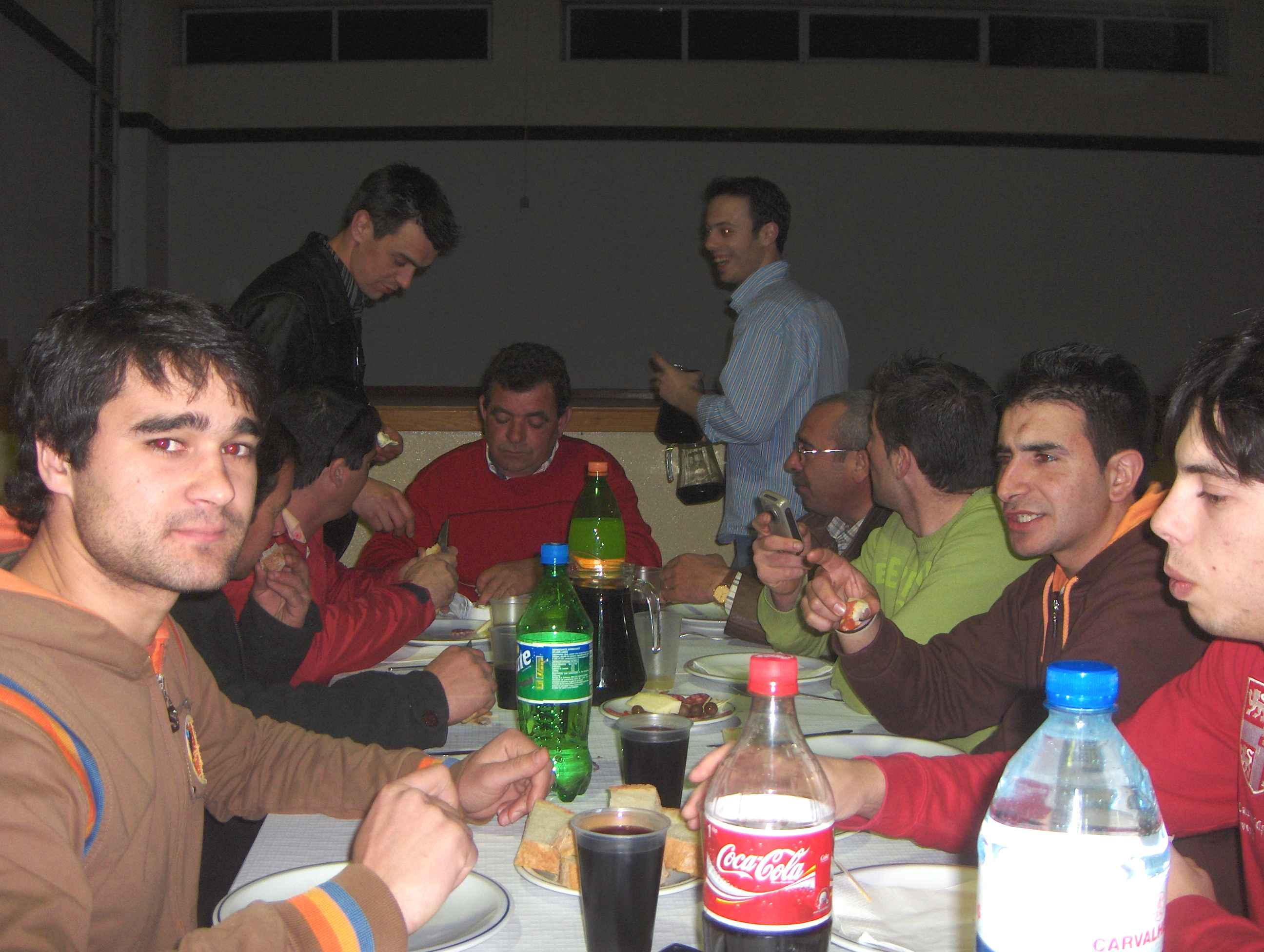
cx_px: 632
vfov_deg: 36.9
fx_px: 1426
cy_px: 476
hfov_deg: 47.8
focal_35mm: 39
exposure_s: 1/60
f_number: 2.8
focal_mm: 8
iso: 100
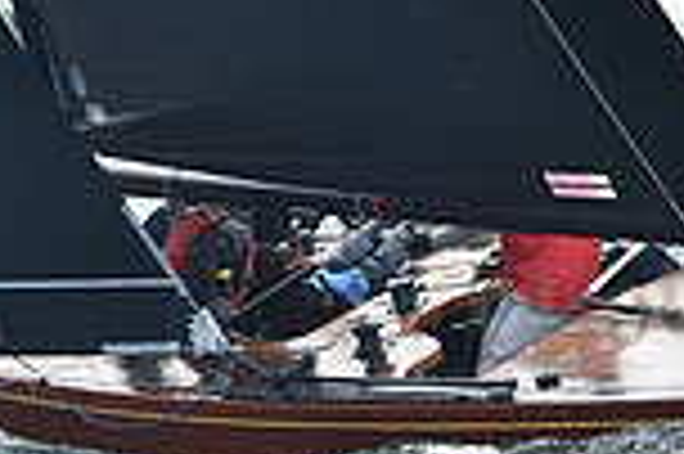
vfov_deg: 5.1
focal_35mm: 267
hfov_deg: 7.7
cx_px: 238
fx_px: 5067
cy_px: 97
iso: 250
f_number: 5
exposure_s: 1/1000
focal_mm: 70
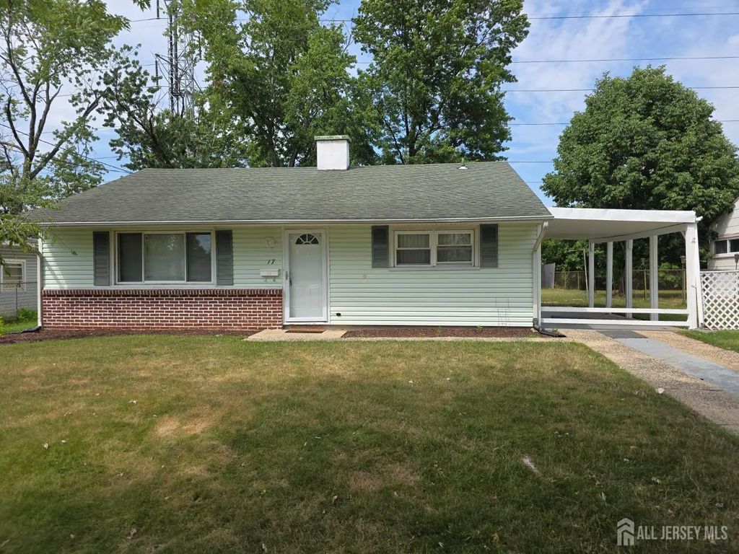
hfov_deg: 73.9
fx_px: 491
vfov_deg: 58.9
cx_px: 370
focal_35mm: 23
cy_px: 277
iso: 12
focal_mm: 6.3
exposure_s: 1/609
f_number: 1.7
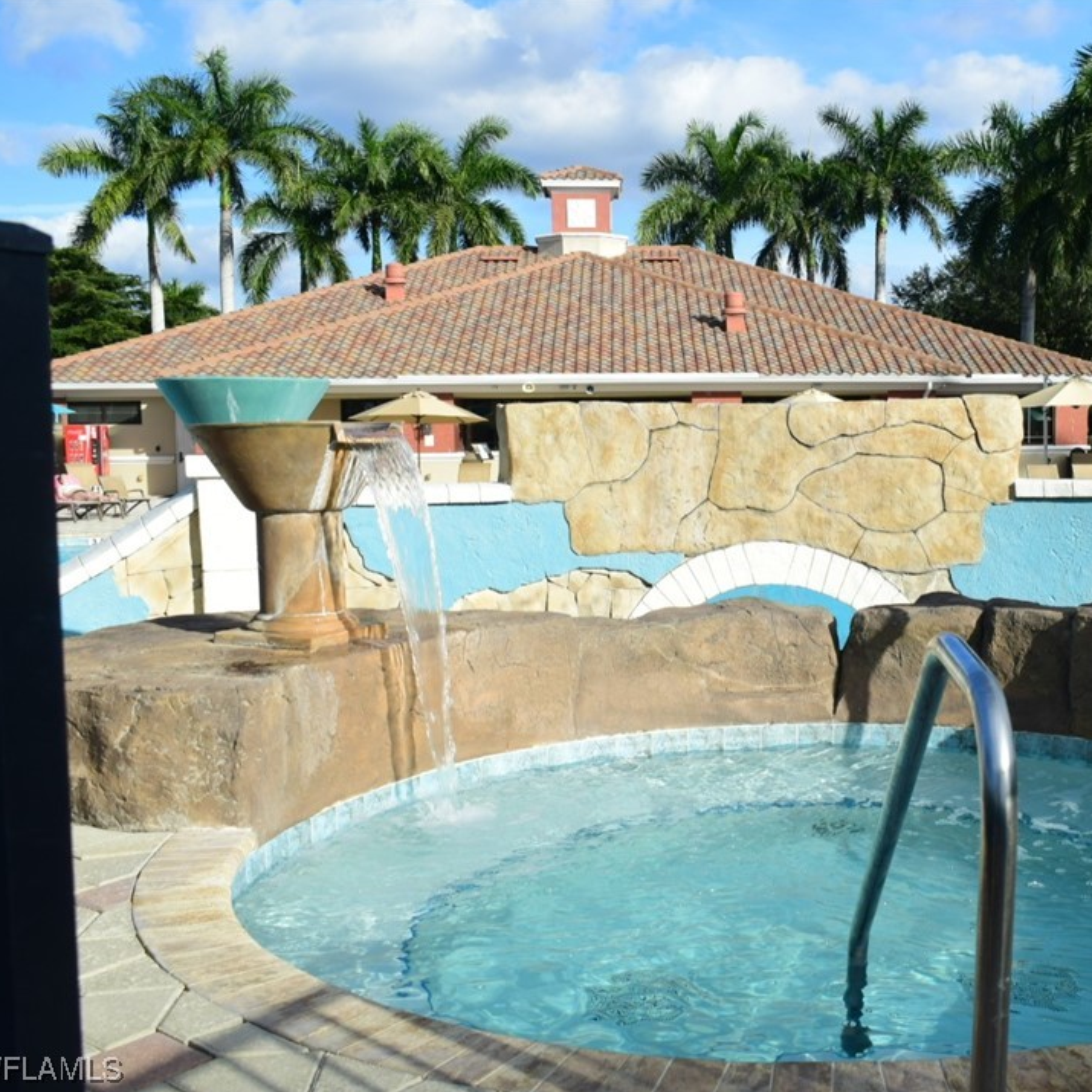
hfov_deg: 40.5
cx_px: 773
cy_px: 548
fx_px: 1451
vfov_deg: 41.3
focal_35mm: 41
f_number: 6.3
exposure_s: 1/125
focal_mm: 21
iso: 100
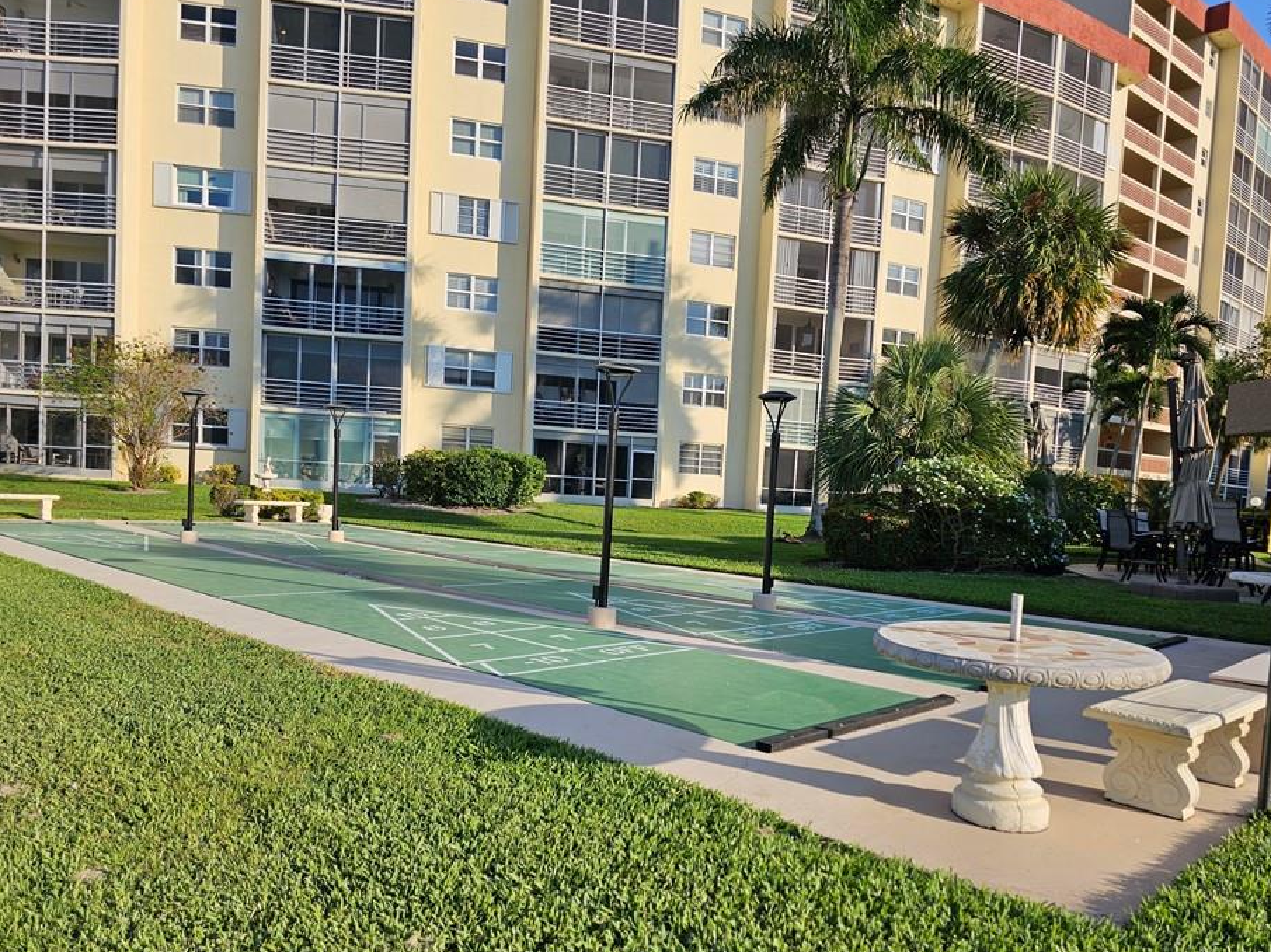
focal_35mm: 26
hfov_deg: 67.2
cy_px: 520
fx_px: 954
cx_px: 693
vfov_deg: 53.0
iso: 10
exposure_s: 1/841
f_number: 1.7
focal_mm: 6.3
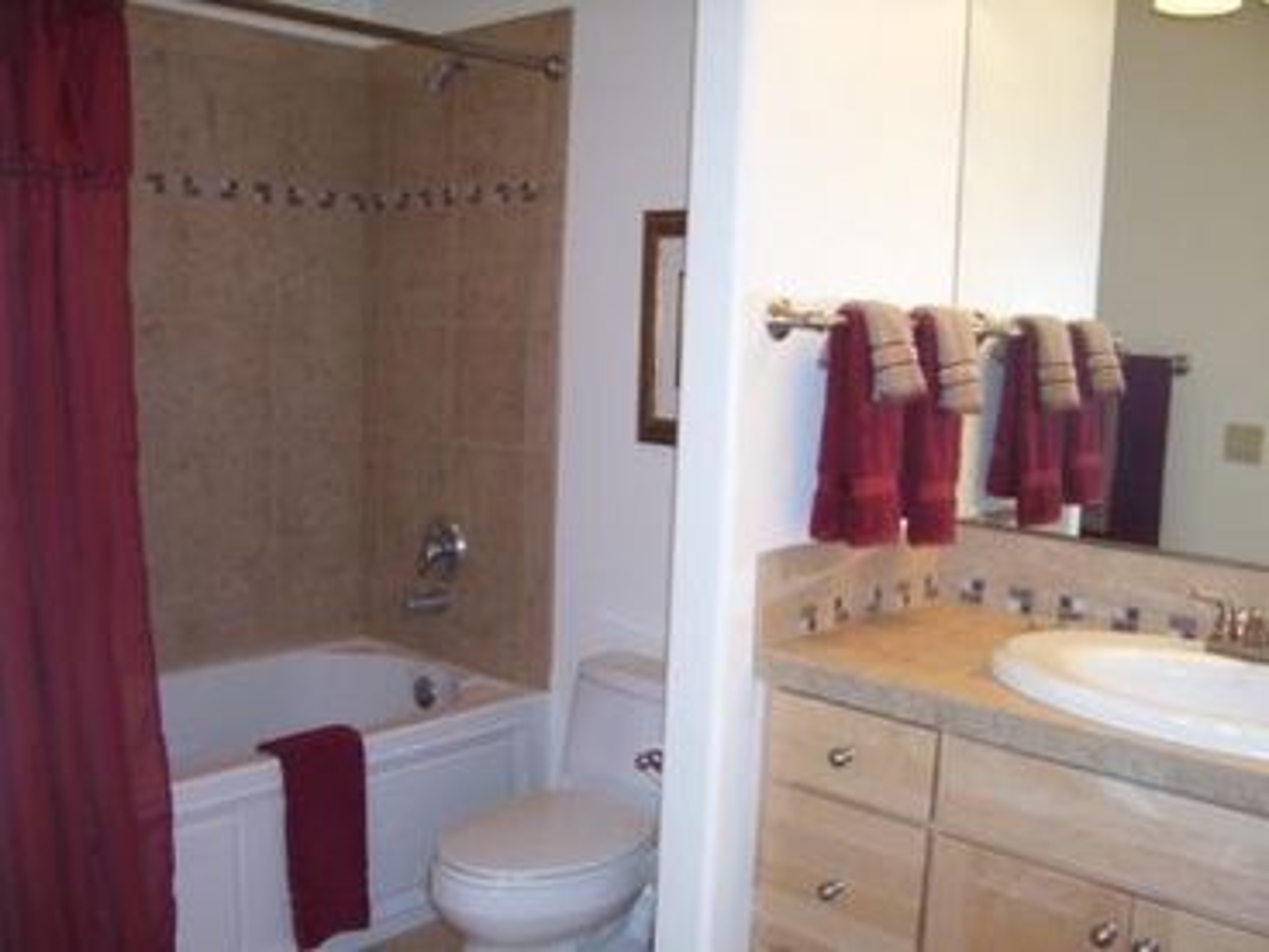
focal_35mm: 34
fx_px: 1246
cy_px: 476
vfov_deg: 41.8
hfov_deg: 54.0
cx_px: 634
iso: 125
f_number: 2.7
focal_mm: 5.6
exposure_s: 1/60
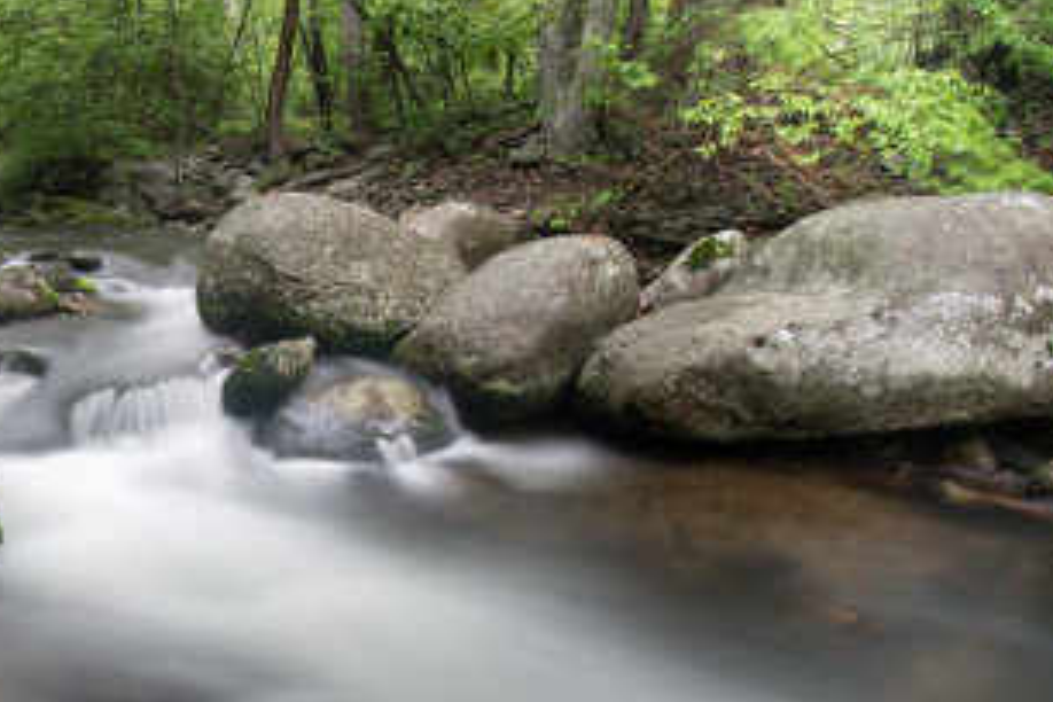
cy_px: 389
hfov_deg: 55.5
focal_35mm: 30
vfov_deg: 43.5
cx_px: 148
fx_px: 877
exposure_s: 30
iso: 100
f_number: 5
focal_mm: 10
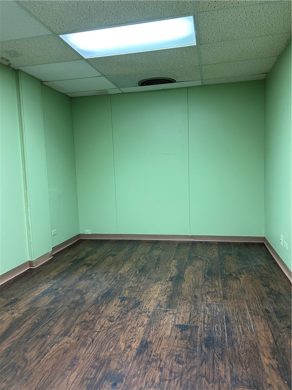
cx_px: 146
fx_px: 292
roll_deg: +2.2
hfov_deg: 53.1
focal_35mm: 26
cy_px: 195
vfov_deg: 67.3
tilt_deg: -5.5
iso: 250
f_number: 1.5
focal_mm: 5.7
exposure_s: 1/60
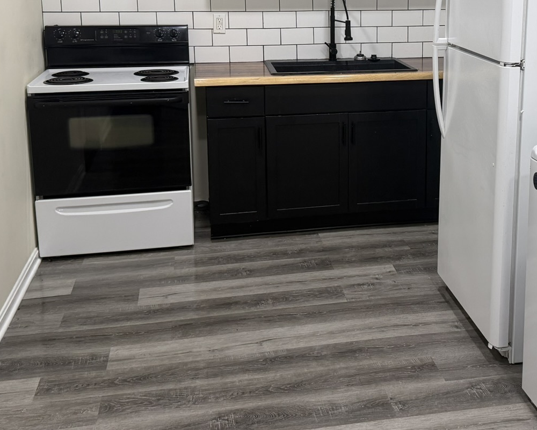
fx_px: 763
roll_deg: -1.1
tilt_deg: -10.9
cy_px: 103
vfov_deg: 30.9
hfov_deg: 38.1
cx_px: 381
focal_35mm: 48
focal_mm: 6.76
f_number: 1.78
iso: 200
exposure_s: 1/120
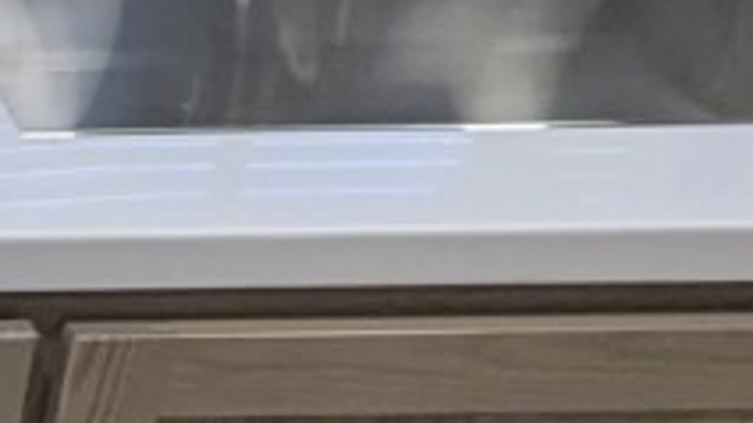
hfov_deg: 14.3
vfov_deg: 10.5
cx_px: -915
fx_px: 2295
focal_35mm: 115
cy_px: 288
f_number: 2.2
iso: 279
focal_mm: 2.35
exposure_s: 1/90
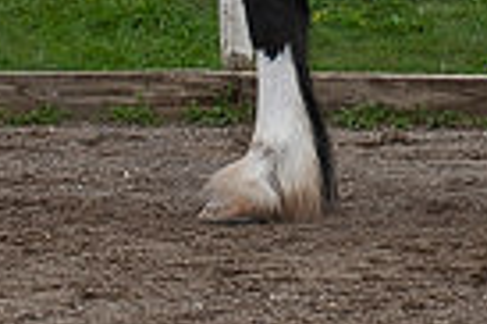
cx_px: 355
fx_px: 6715
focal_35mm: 497
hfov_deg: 4.2
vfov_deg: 2.7
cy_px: -233
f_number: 5.6
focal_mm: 135
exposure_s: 1/1250
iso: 640
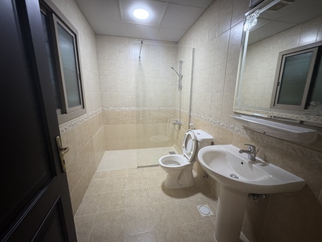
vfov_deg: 85.7
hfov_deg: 102.0
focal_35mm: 14
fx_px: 130
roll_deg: -1.5
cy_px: 121
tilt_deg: -13.6
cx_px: 161
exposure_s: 1/50
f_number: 2.2
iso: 125
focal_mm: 2.22
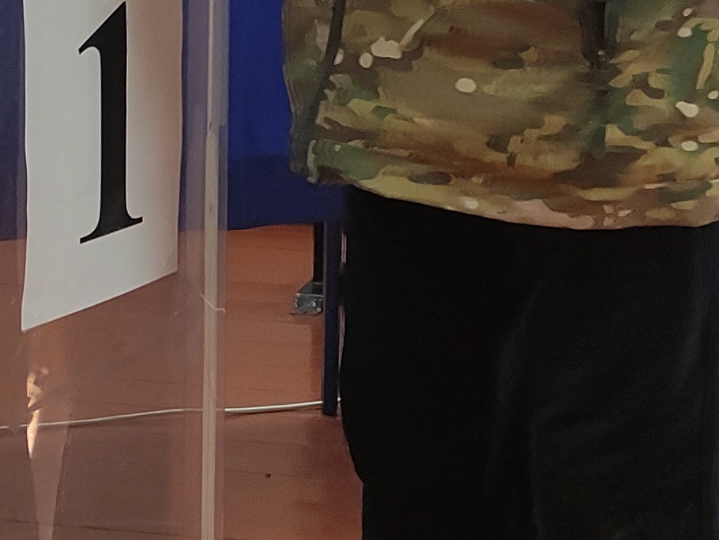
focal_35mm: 127
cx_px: 415
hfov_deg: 15.5
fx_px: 2639
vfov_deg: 11.4
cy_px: -170
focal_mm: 5.43
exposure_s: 1/100
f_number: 1.89
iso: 138
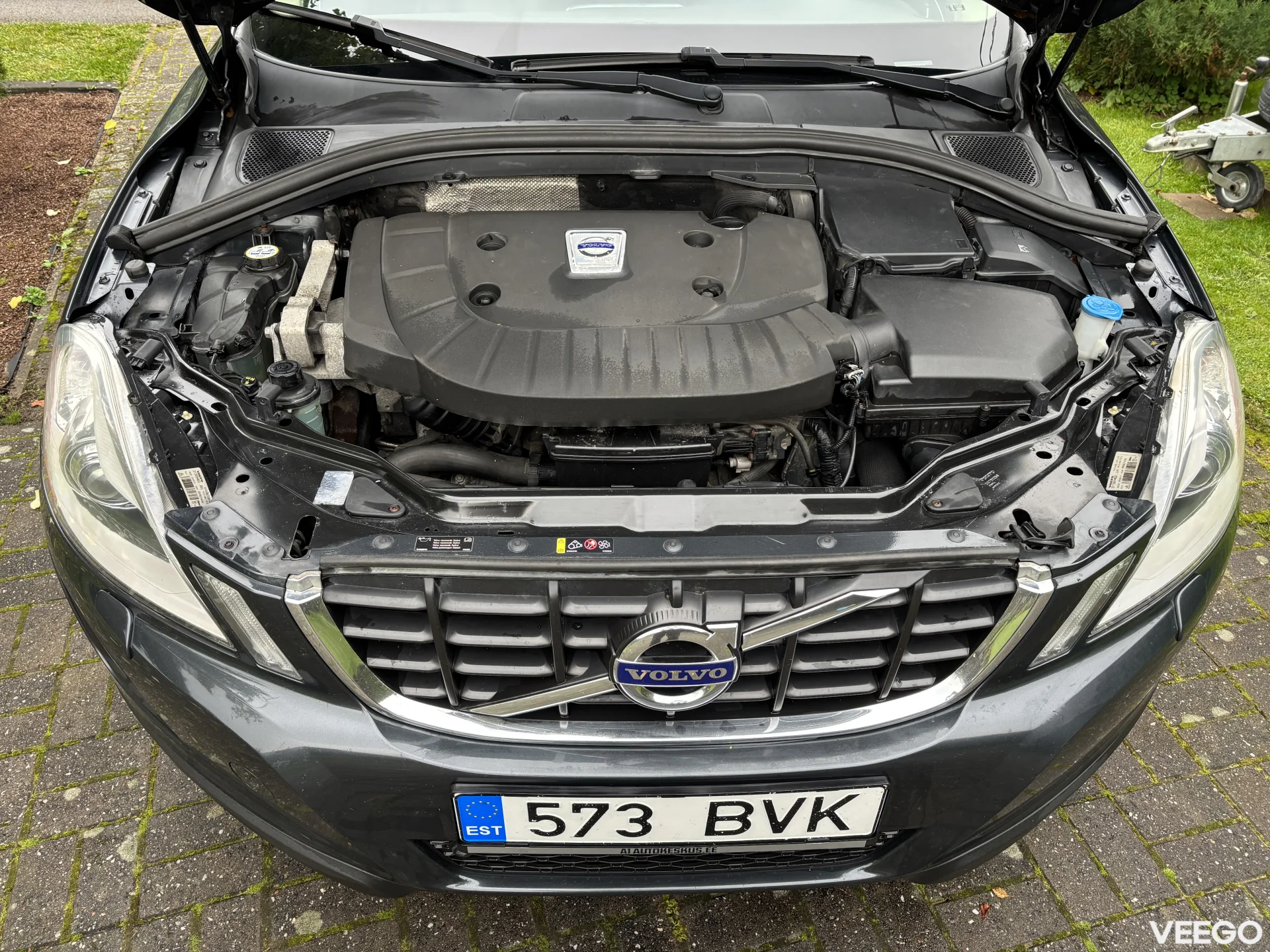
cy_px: 476
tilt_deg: -35.5
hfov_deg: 67.3
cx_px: 635
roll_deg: -0.2
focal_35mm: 26
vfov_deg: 53.1
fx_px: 954
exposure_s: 1/121
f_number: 1.6
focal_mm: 5.96
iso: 100
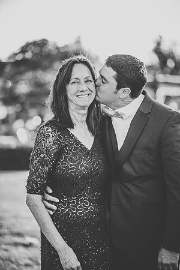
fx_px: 1012
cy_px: 135
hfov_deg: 10.2
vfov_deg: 15.2
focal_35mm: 135
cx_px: 90
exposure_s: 1/1250
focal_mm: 135
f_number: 2.8
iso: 800
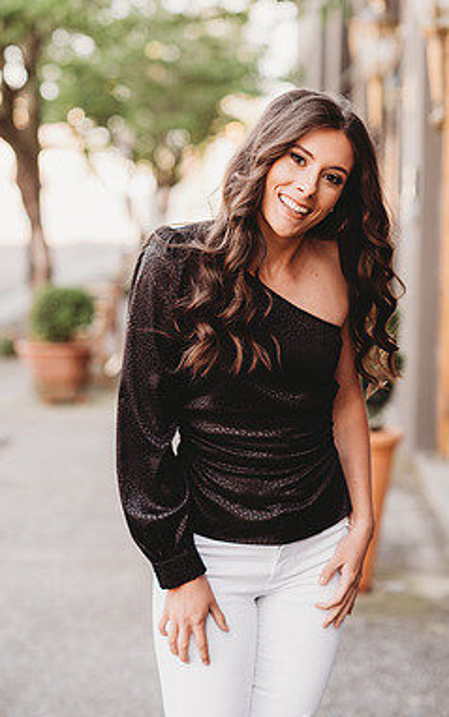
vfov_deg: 20.4
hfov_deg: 12.8
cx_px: 254
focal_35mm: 102
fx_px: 1996
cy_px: 404
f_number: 2.5
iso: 200
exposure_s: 1/250
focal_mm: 85
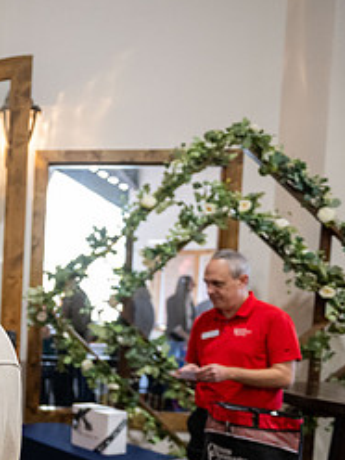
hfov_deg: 22.4
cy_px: 337
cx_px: -169
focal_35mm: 54
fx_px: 718
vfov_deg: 34.9
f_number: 2.8
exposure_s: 1/250
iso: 2000
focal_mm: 24
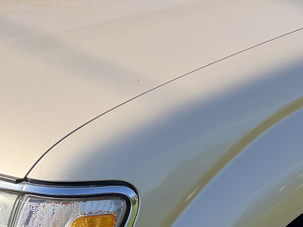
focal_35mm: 107
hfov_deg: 18.4
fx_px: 937
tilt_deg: -21.5
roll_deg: -1.3
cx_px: 177
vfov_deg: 13.7
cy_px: 189
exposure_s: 1/3425
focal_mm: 6.76
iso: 100
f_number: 1.78
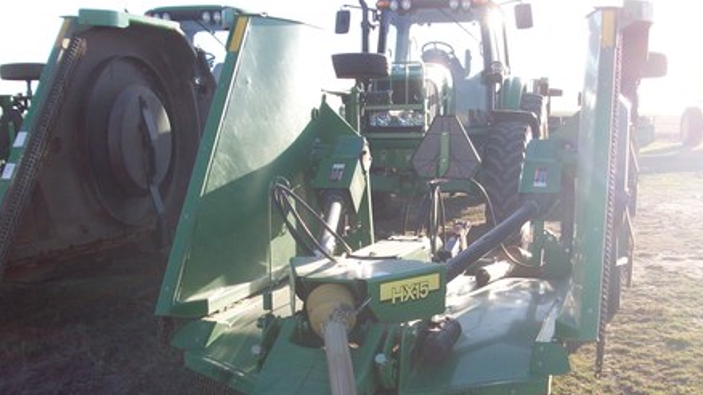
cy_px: 289
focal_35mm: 46
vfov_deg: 25.7
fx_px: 857
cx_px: 424
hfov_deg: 44.4
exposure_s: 1/292
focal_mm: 5.7
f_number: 2.8
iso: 64
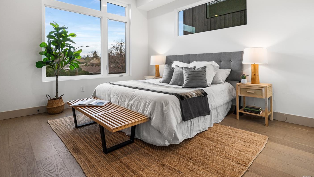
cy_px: 64
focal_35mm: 19
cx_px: 161
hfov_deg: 89.5
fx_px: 158
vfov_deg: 57.5
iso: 500
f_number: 9
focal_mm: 16
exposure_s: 1/20
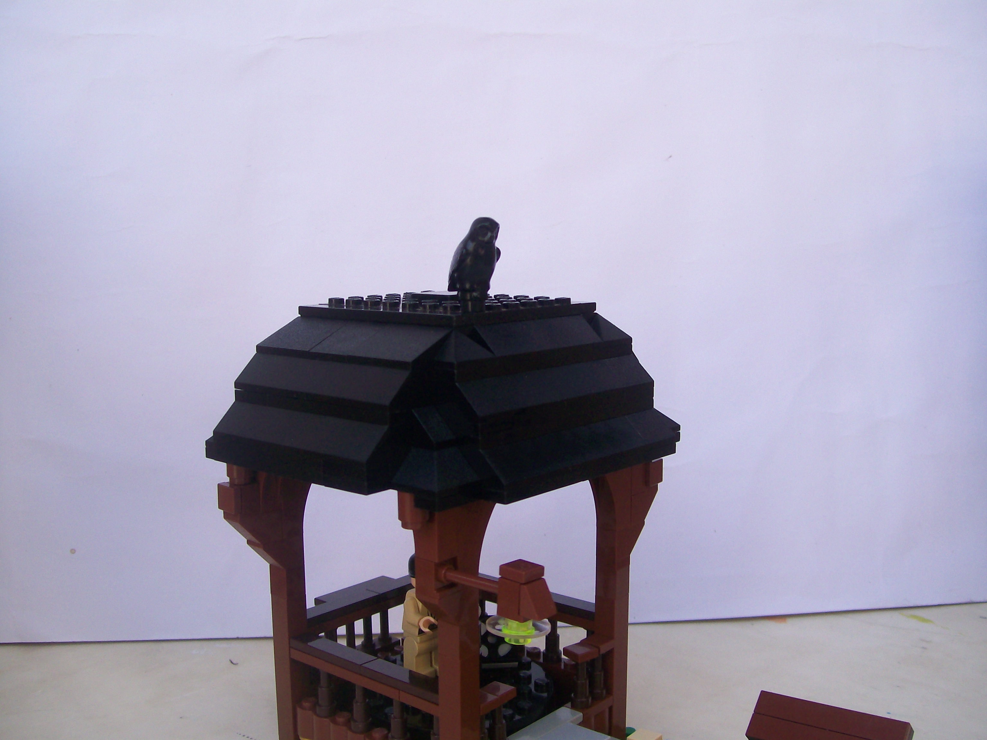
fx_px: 1026
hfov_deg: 51.4
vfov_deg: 39.7
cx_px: 494
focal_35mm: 36
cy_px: 370
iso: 80
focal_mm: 6
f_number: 2.7
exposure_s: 1/384
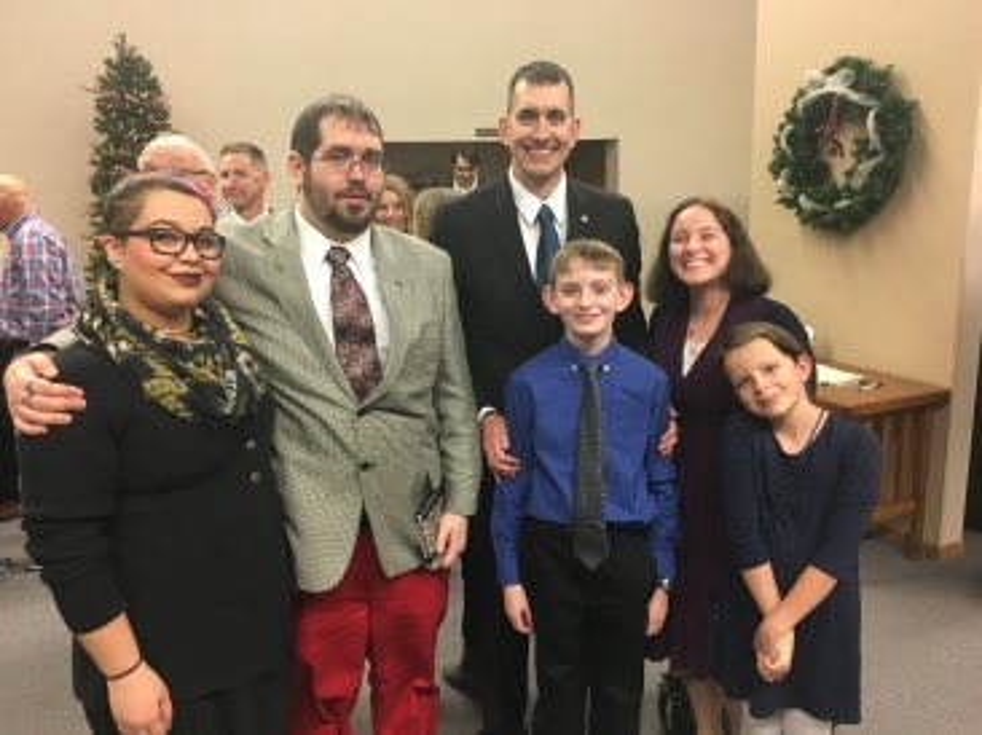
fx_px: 822
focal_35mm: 29
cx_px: 491
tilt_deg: -12.5
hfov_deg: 61.7
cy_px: 368
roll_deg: +3.2
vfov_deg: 48.2
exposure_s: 1/30
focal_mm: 4.15
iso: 125
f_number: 2.2
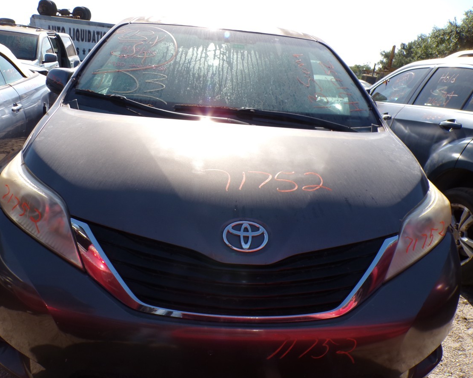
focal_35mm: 27
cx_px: 222
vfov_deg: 53.1
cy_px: 182
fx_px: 378
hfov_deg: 64.0
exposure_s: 1/400
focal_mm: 4.3
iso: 100
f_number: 4.4
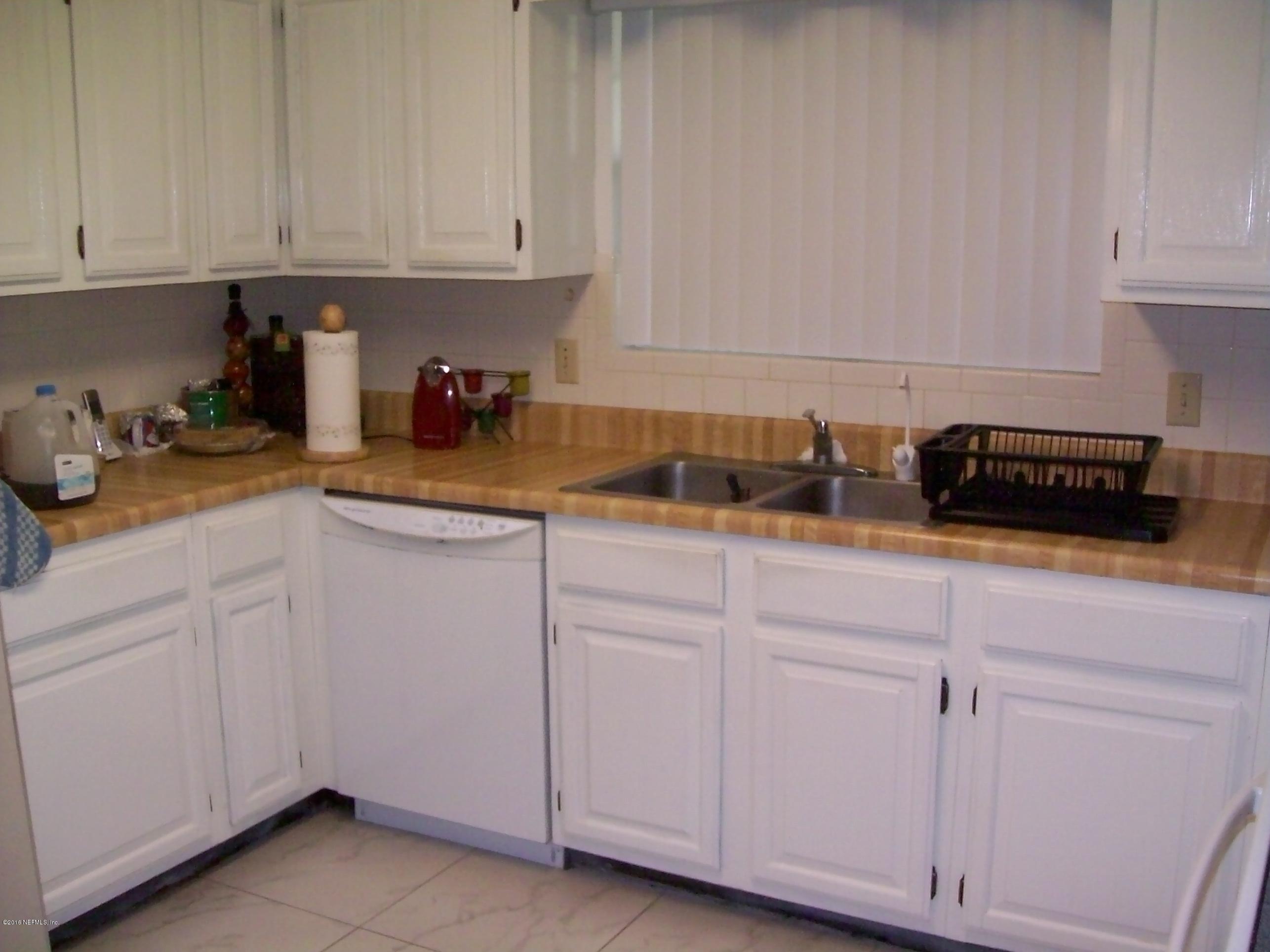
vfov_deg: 39.6
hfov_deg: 51.4
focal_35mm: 36
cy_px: 476
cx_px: 635
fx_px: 1321
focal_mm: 6
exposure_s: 1/64
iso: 160
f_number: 2.7
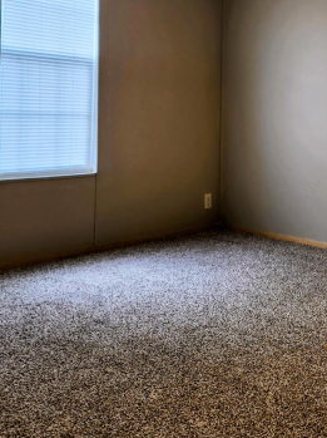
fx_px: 555
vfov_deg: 42.1
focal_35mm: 44
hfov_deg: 32.1
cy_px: 127
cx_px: 252
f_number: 1.8
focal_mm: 5.4
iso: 100
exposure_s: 1/180
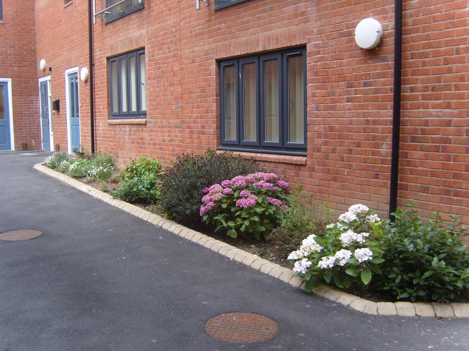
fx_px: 474
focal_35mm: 35
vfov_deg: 40.7
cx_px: 234
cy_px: 176
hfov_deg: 52.6
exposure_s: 1/250
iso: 80
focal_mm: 7.4
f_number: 2.8
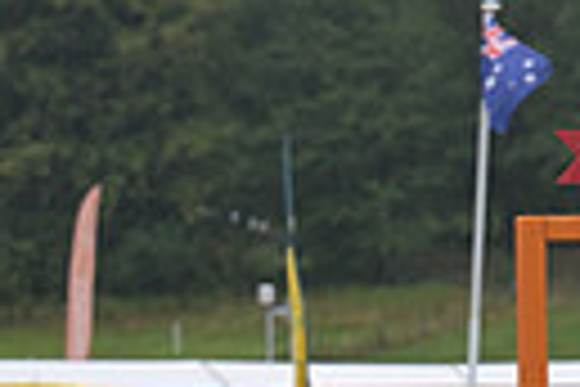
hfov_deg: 3.8
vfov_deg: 2.5
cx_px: 1138
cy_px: 326
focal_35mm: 540
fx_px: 8699
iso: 800
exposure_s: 1/1250
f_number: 4
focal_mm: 120
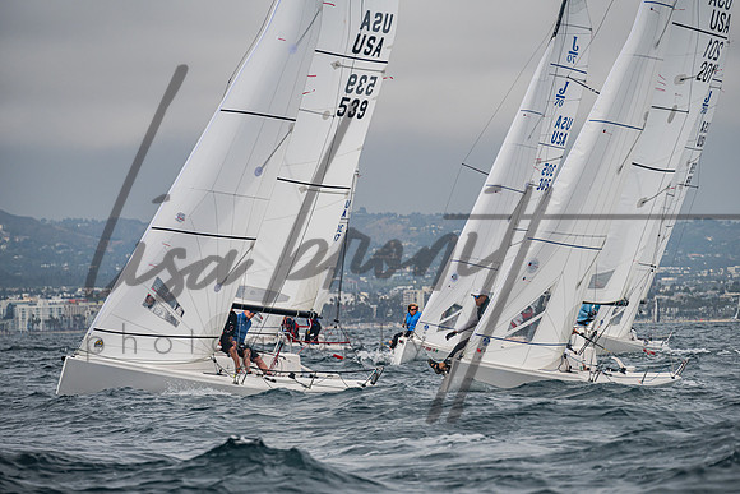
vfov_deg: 5.8
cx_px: 377
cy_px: 291
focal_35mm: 236
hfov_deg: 8.7
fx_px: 4842
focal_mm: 200
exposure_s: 1/1000
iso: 160
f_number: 6.3
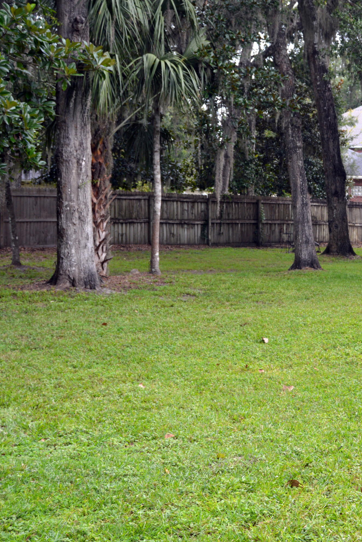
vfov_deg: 33.9
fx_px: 890
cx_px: 375
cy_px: 273
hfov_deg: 22.0
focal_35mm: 59
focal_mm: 26
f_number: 5.6
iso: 220
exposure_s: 1/125
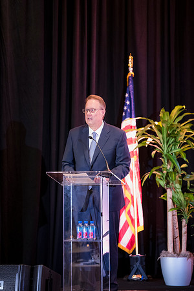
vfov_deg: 10.3
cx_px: 97
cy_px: 146
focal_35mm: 200
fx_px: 1617
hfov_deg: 6.9
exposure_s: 1/125
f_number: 2.8
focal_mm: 200
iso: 6400
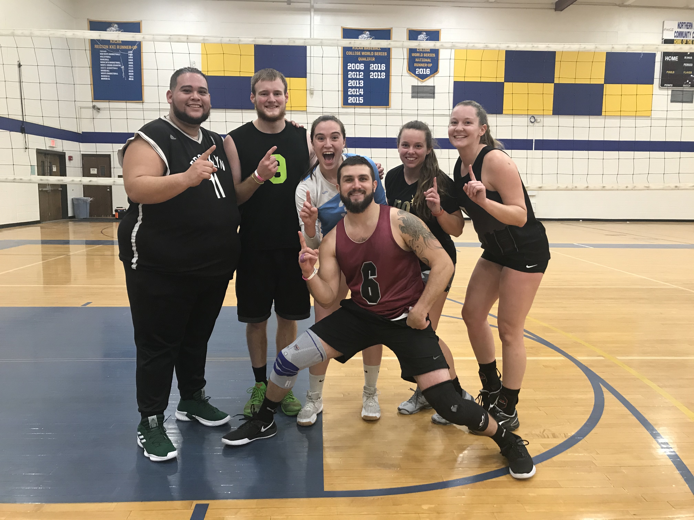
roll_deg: -1.2
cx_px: 347
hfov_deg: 63.4
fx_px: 561
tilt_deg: -6.4
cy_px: 260
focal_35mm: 28
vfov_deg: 49.7
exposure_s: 1/30
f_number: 1.8
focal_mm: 3.99
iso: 32
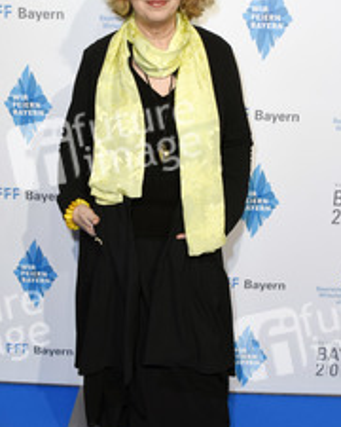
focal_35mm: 50
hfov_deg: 30.2
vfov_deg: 37.3
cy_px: 241
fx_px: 631
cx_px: 159
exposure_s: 1/80
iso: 640
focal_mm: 20
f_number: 6.3
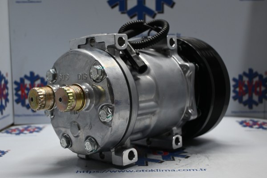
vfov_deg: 29.4
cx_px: 134
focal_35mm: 46
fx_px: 339
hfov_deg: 43.0
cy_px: 89
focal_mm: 30.5
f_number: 4.8
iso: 450
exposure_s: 1/50
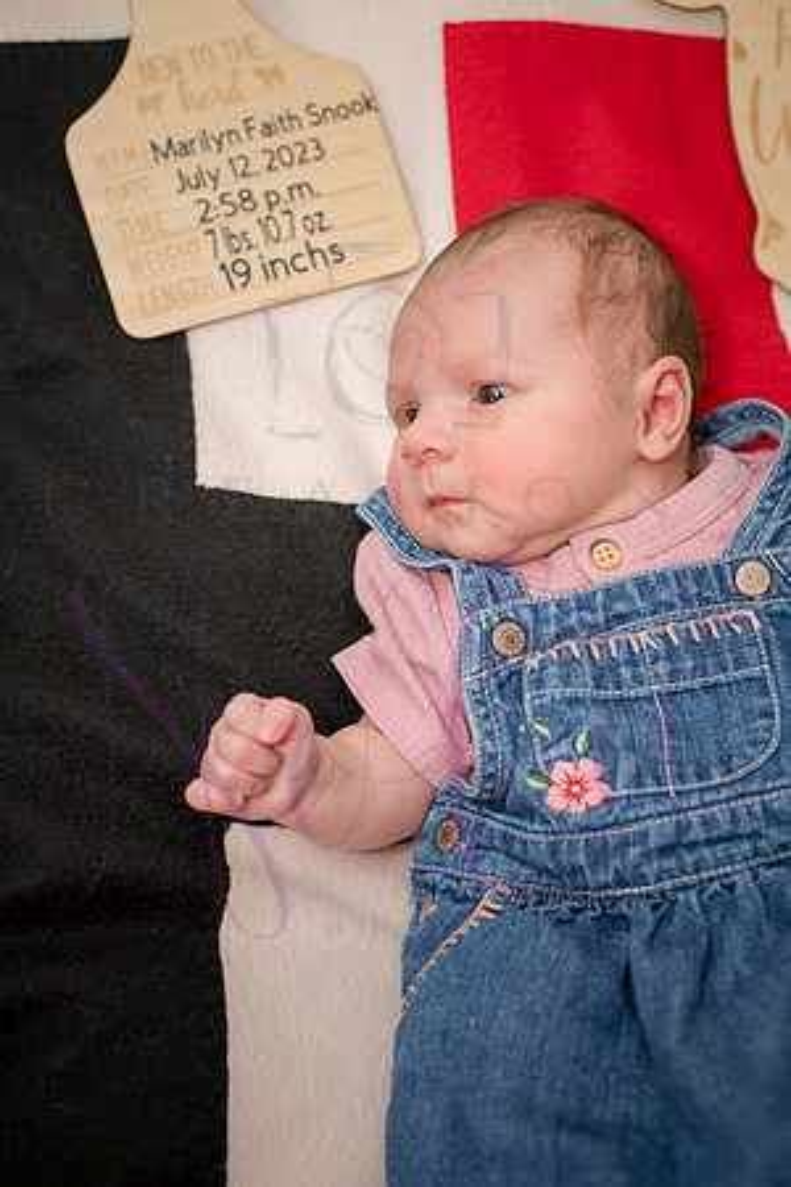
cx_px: 396
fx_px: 1648
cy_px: 594
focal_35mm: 50
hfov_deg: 27.0
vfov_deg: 39.6
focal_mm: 50
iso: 800
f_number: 4
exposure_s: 1/250
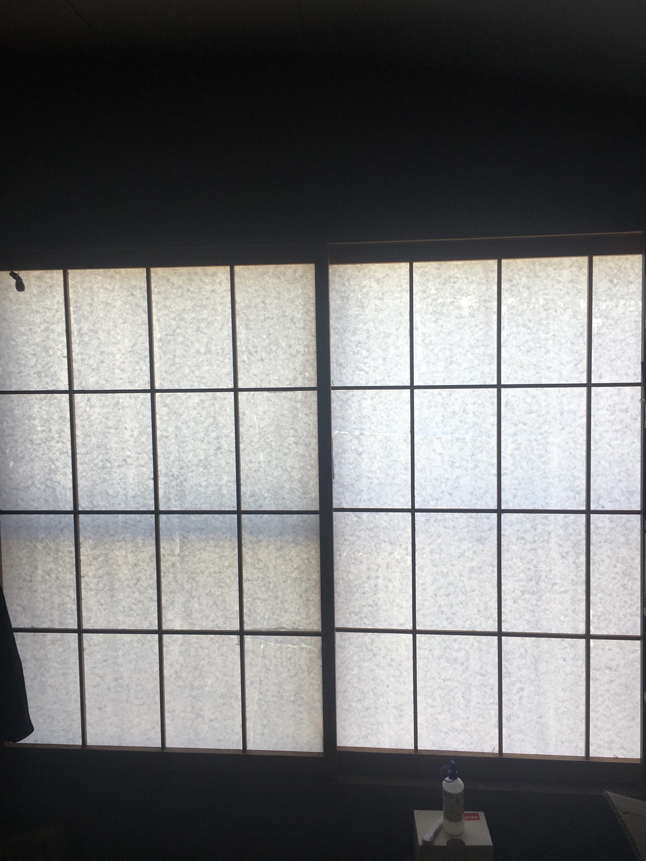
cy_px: 430
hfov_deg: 48.2
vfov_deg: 61.7
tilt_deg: -5.0
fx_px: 722
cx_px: 323
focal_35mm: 29
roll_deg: +2.4
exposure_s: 1/298
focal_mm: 4.15
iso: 25
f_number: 2.2
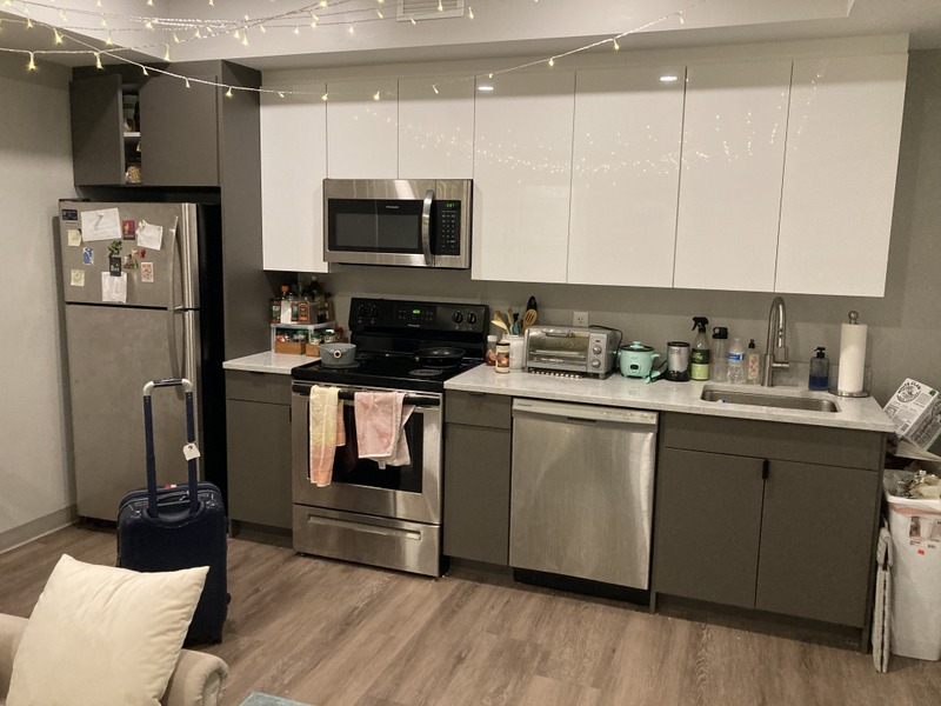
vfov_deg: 49.7
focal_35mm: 28
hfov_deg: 63.4
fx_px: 761
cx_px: 470
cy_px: 353
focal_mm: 3.99
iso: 320
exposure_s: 1/60
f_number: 1.8
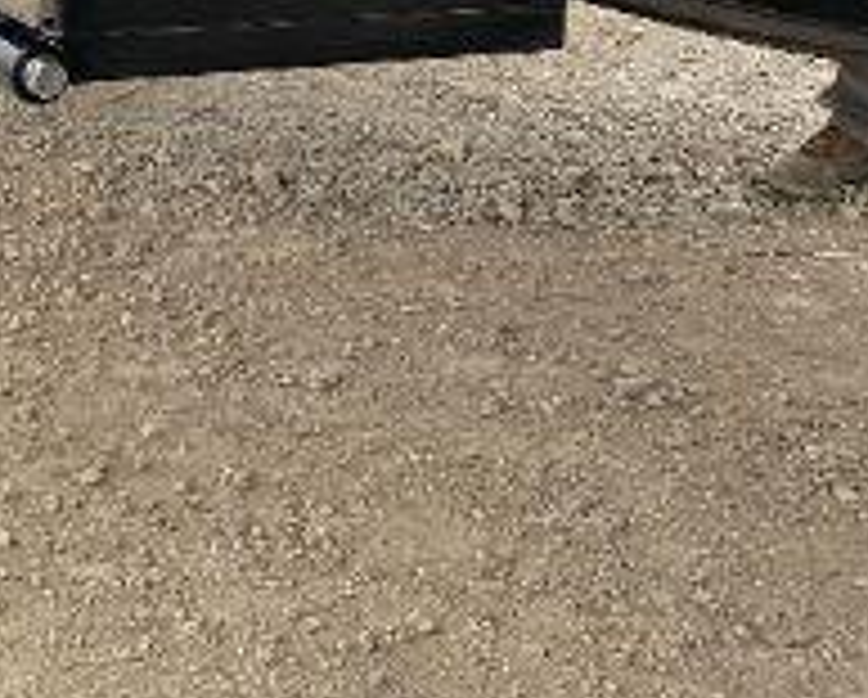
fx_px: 2161
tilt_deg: -11.5
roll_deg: -0.8
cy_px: -5
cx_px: -189
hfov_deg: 21.1
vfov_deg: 17.9
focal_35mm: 84
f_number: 1.8
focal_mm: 4.25
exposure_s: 1/485
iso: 32
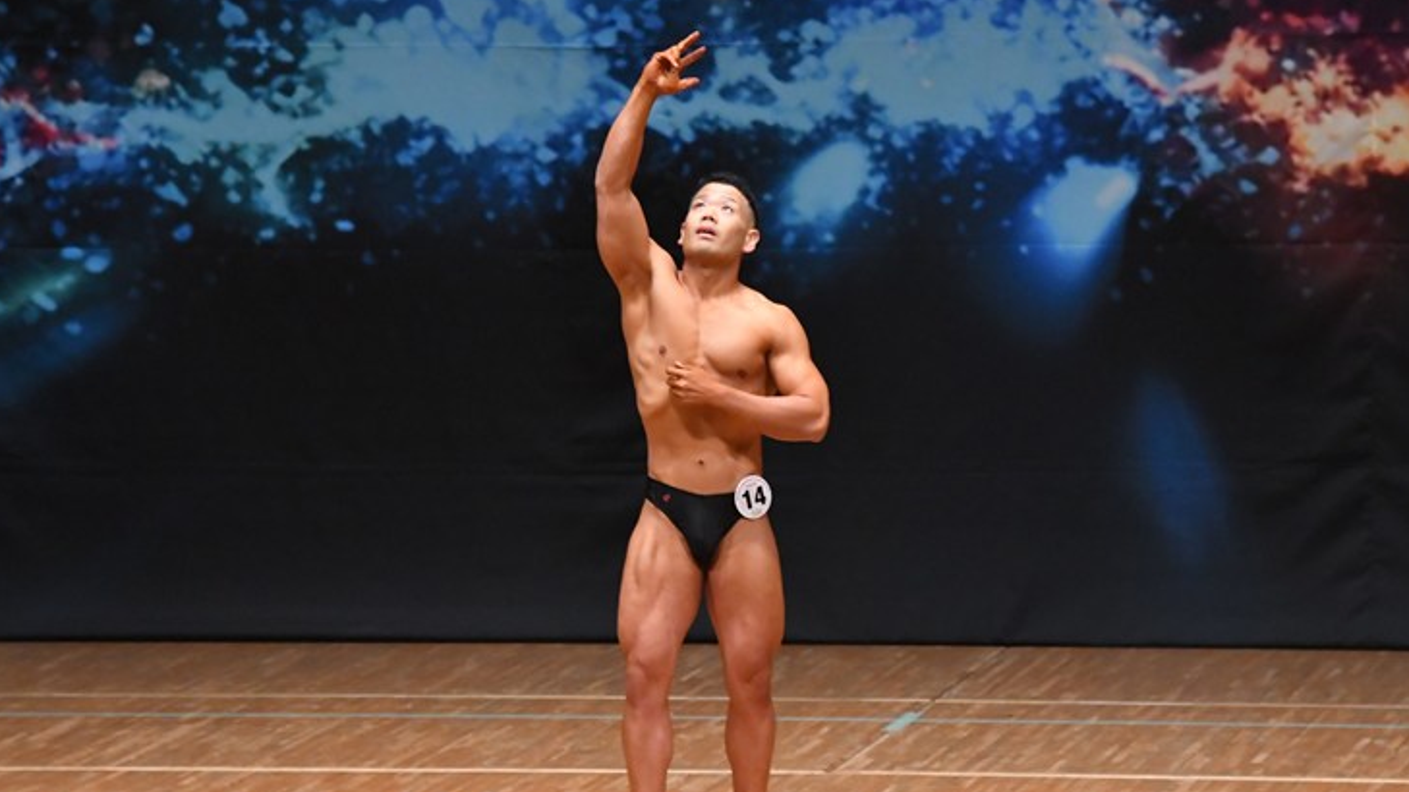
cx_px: 726
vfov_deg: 4.5
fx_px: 9975
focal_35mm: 267
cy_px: 392
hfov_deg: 8.1
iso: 5000
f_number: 5.6
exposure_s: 1/400
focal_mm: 160
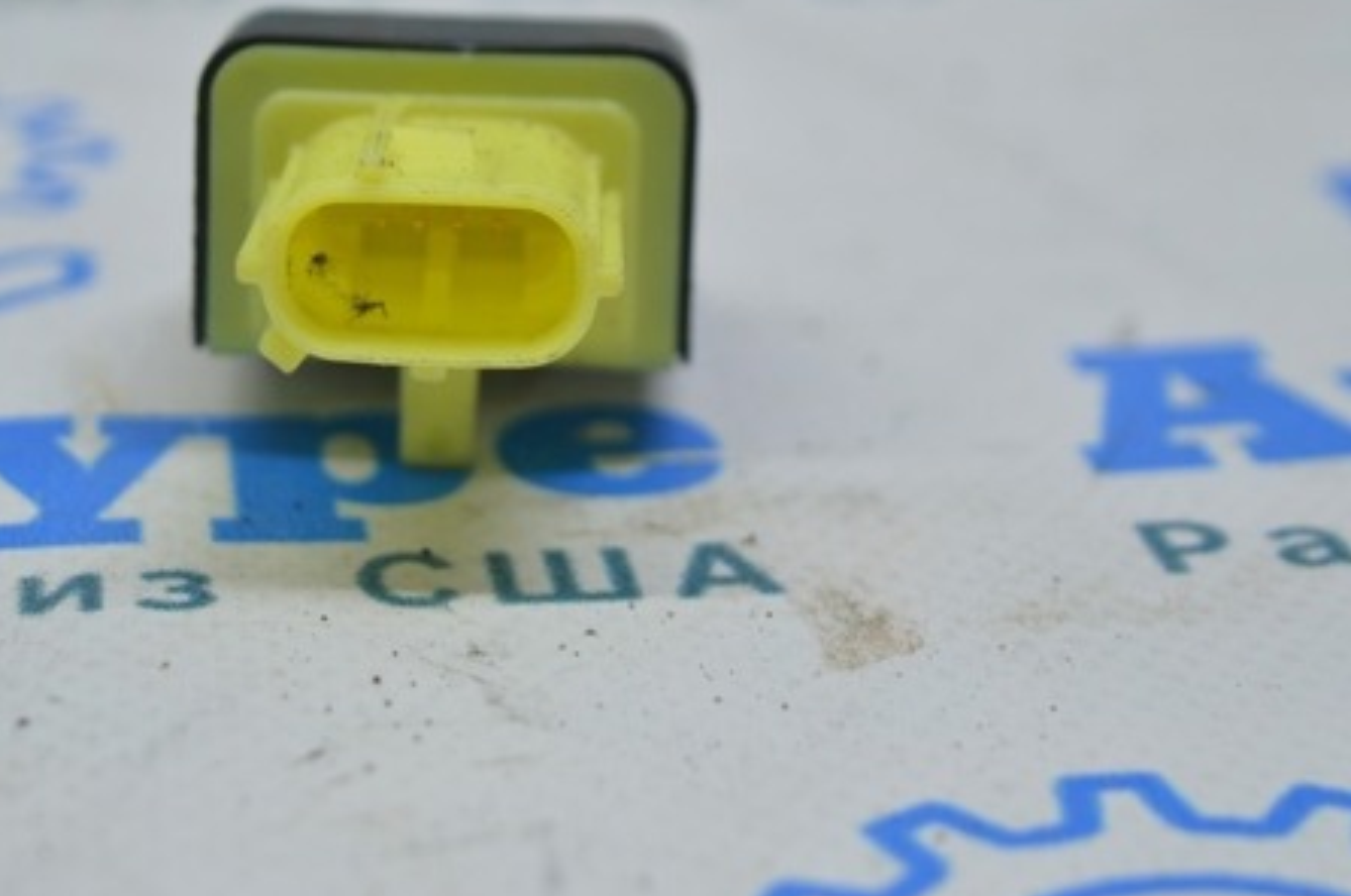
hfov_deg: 20.6
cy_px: 289
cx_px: 433
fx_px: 3710
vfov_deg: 13.8
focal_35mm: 99
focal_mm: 46
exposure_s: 1/40
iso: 400
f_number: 5
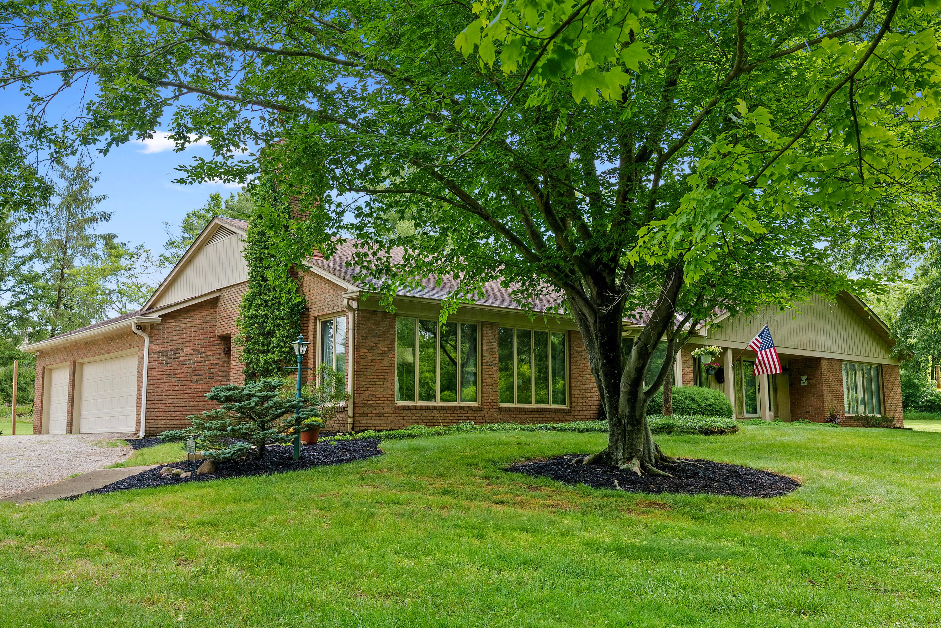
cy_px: 314
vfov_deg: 38.9
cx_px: 470
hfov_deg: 55.8
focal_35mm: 34
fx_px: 889
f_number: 9
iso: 640
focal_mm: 34
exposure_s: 1/160
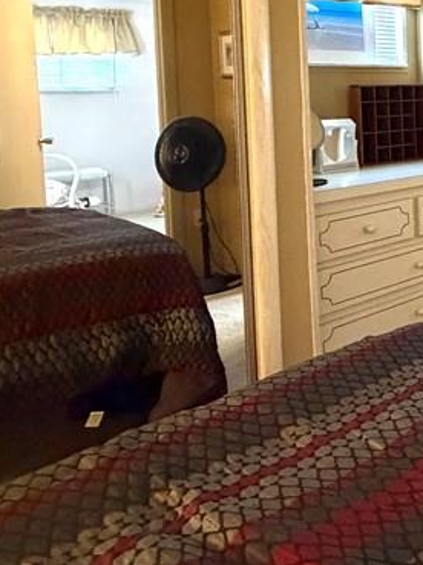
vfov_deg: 45.5
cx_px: 653
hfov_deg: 25.9
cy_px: 115
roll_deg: +1.3
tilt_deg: -3.8
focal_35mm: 39
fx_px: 635
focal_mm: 2.22
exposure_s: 1/60
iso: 1000
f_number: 2.2
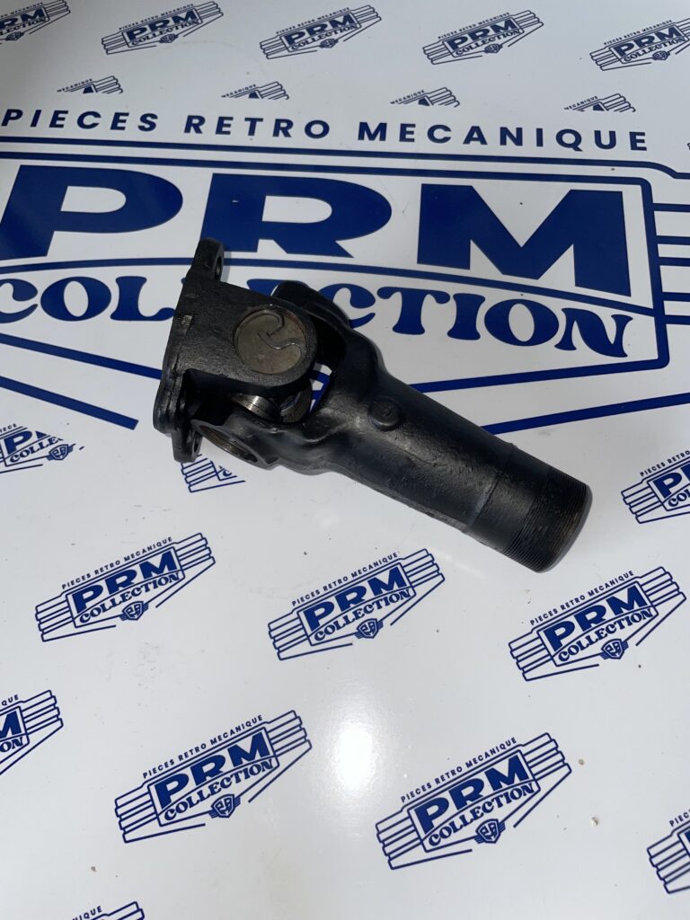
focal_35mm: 26
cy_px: 460
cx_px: 345
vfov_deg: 67.3
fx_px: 691
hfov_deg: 53.1
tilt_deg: -66.0
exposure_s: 1/65
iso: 32
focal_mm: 4.2
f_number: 1.6
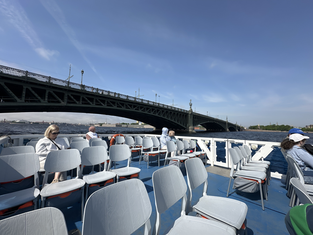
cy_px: 118
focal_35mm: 14
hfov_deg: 102.1
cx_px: 156
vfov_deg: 85.7
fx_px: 127
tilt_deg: +4.6
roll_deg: -2.6
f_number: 2.2
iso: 50
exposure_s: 1/3040
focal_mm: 2.22
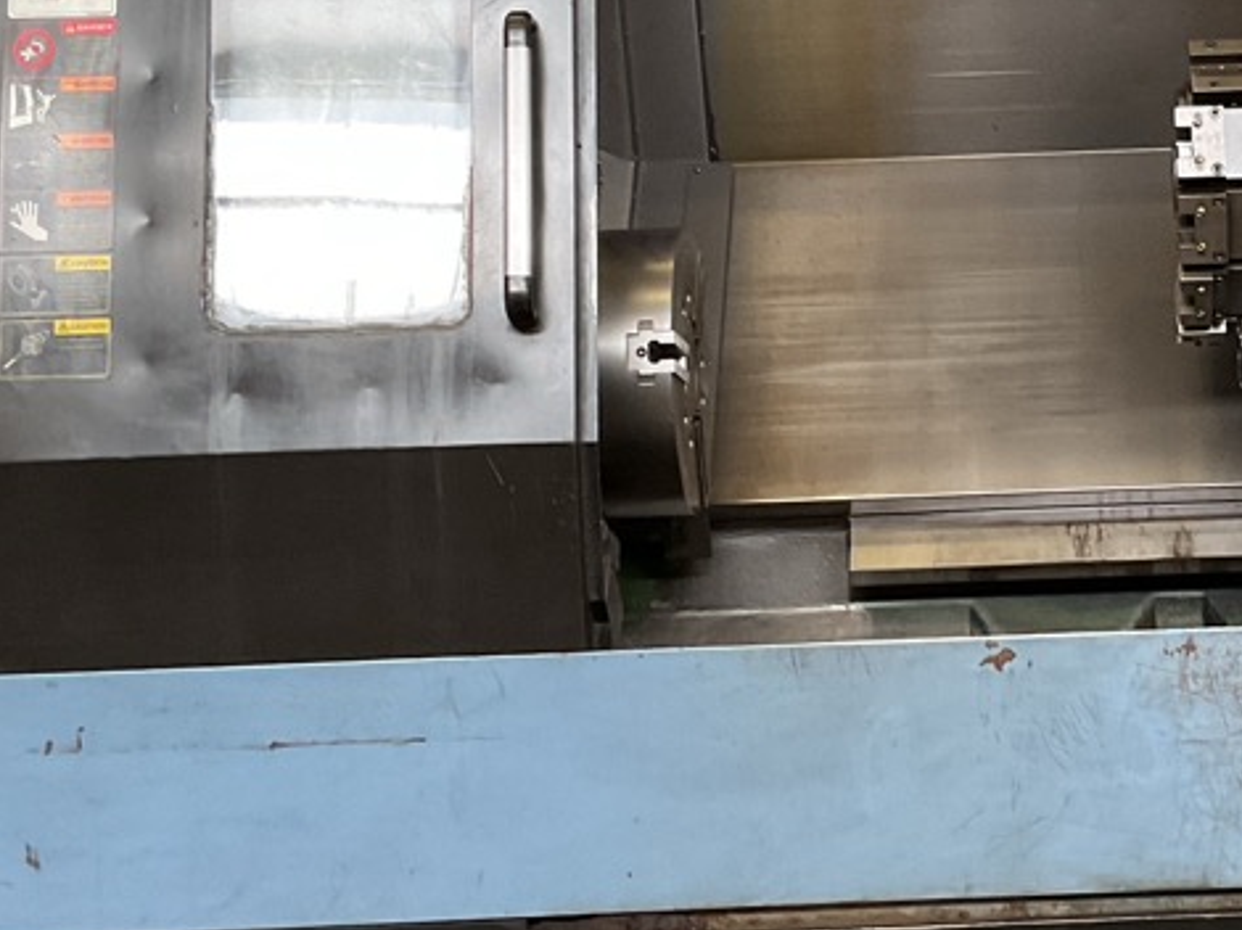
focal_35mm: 79
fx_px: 2833
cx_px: 1097
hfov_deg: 24.1
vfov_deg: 18.6
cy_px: 367
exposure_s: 1/60
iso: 100
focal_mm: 3
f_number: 1.8
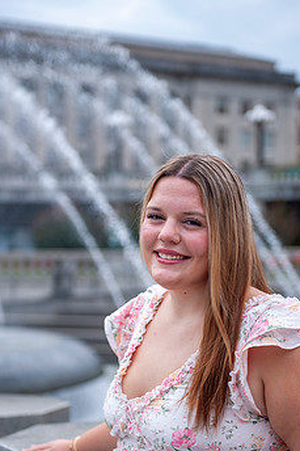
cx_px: 157
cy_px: 264
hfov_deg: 16.8
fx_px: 1013
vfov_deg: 25.0
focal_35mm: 81
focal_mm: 62
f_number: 2.8
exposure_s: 1/2000
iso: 100
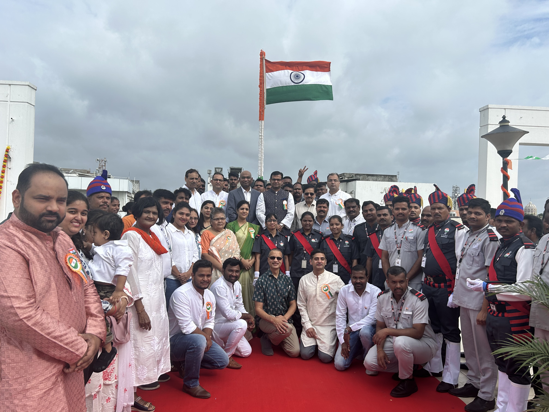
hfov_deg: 67.3
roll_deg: -1.7
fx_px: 412
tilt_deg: +1.5
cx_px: 274
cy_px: 206
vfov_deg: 53.1
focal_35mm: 26
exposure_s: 1/4630
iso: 50
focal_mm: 5.7
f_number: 1.5
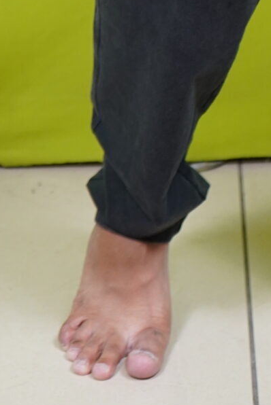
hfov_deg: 9.3
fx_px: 1647
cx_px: 270
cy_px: -347
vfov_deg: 12.7
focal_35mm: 146
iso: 1250
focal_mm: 34
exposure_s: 1/160
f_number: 4
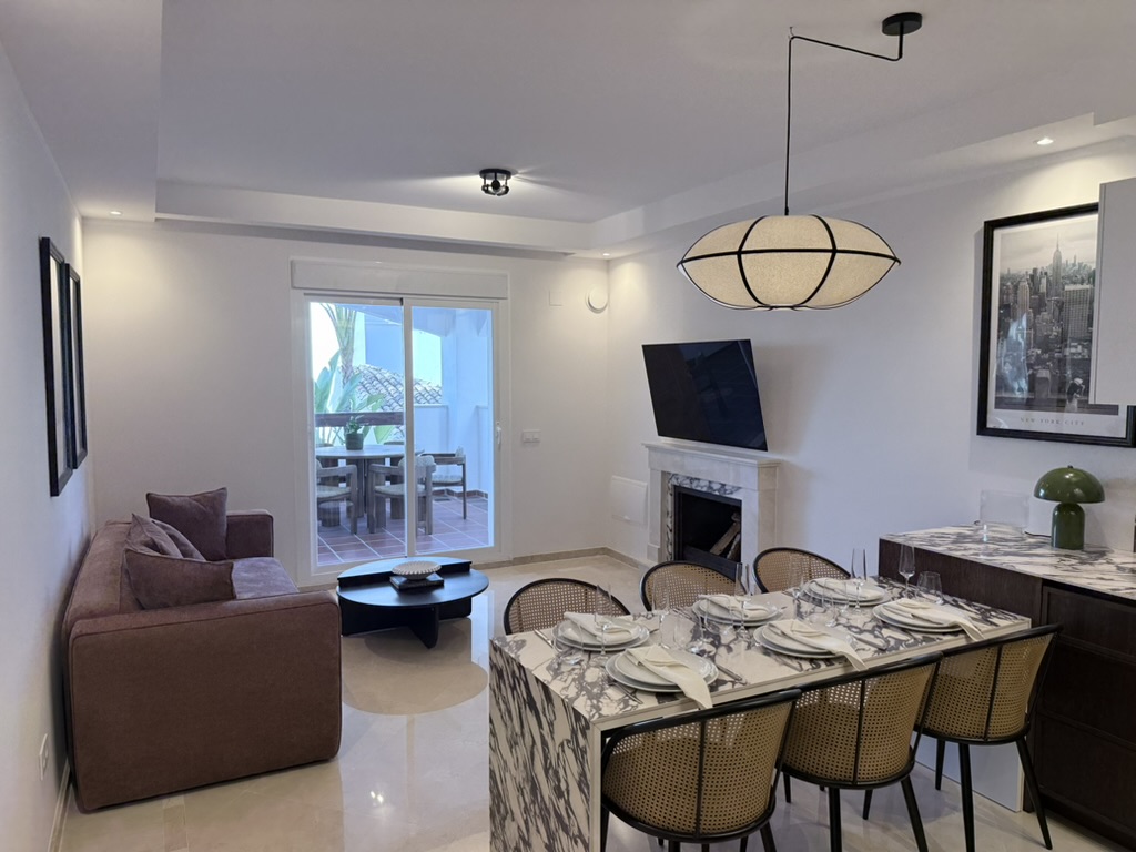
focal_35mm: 24
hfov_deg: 71.6
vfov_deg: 56.8
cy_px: 426
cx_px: 568
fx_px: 788
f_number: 1.78
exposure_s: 1/236
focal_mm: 6.76
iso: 100
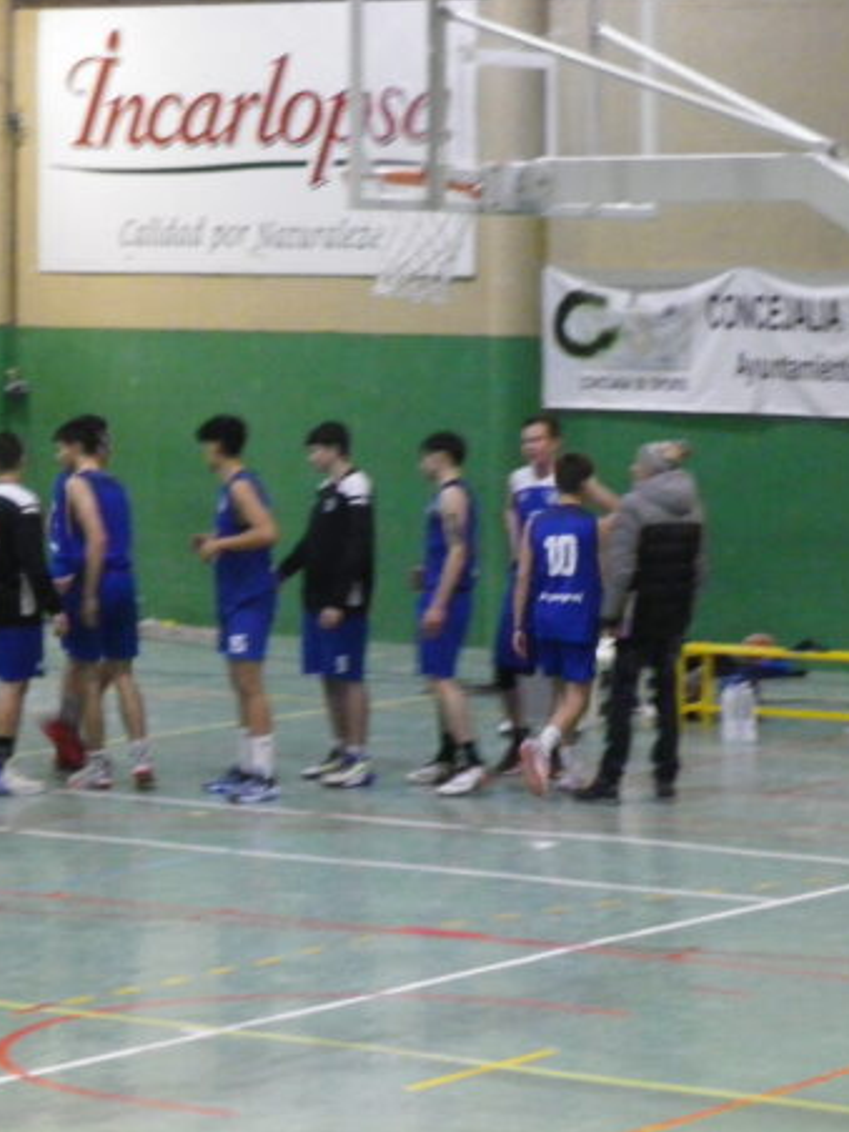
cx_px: 321
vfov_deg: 13.7
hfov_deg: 10.3
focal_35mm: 144
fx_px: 4709
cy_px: 563
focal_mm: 19.1
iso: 800
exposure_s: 1/25
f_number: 5.1
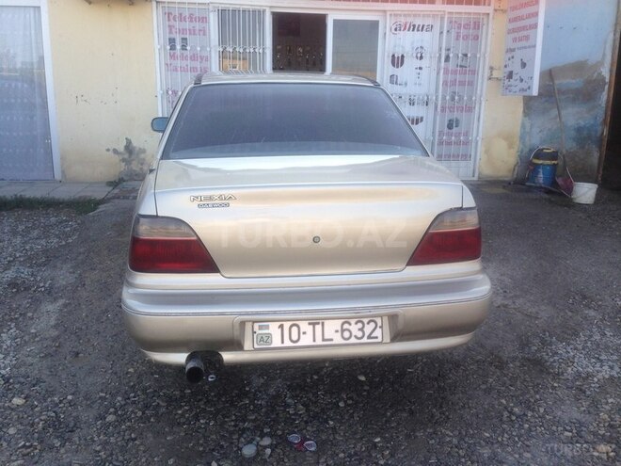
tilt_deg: -13.3
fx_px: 592
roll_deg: -1.0
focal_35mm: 33
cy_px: 233
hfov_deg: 55.4
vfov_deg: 42.9
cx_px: 310
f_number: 2.4
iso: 50
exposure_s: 1/357
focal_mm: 4.12
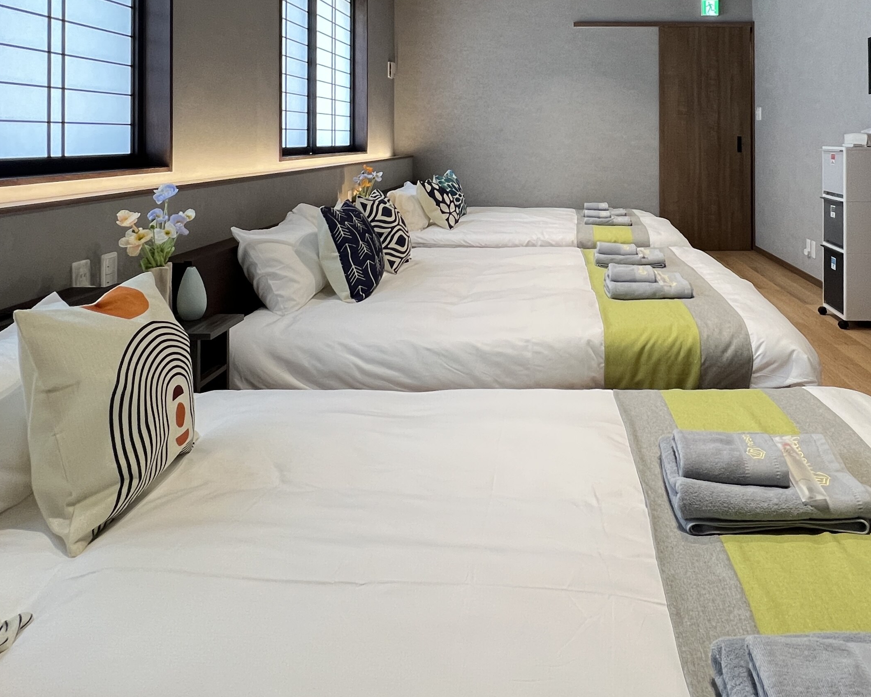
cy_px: 133
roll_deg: +2.2
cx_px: 542
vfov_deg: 56.2
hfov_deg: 71.5
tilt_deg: +0.0
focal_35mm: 23
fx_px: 593
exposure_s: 1/50
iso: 160
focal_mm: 1.57
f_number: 1.8
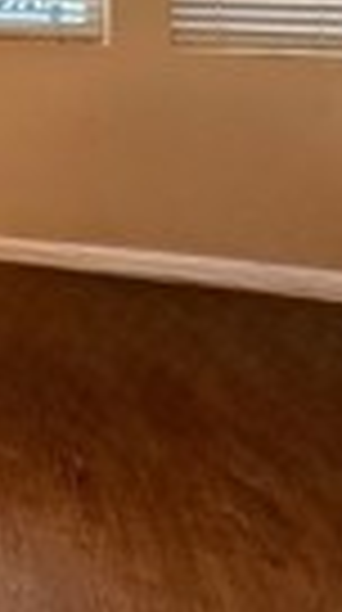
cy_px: -135
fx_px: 1167
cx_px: -594
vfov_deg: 26.0
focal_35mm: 72
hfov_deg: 11.8
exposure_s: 1/120
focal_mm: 2.22
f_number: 2.2
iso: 160
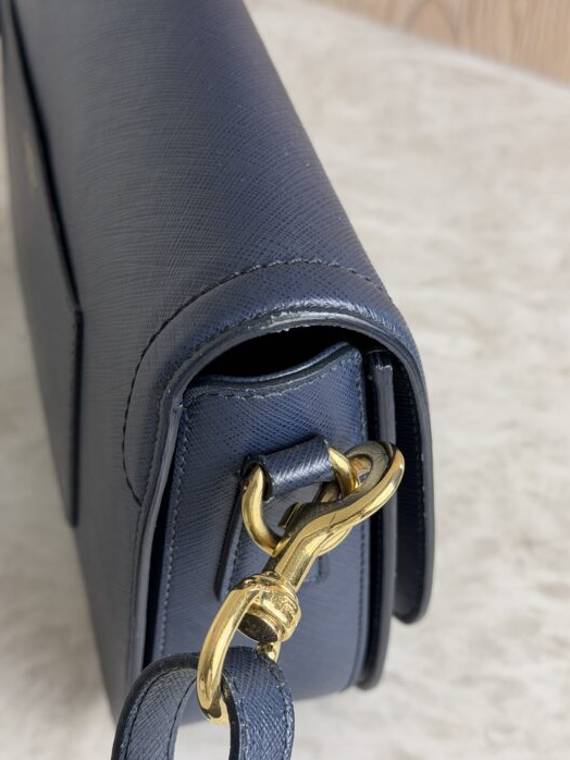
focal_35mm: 55
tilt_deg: -47.6
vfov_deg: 34.9
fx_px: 1207
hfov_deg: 26.6
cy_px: 401
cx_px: 255
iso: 50
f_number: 1.78
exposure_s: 1/60
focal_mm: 6.76
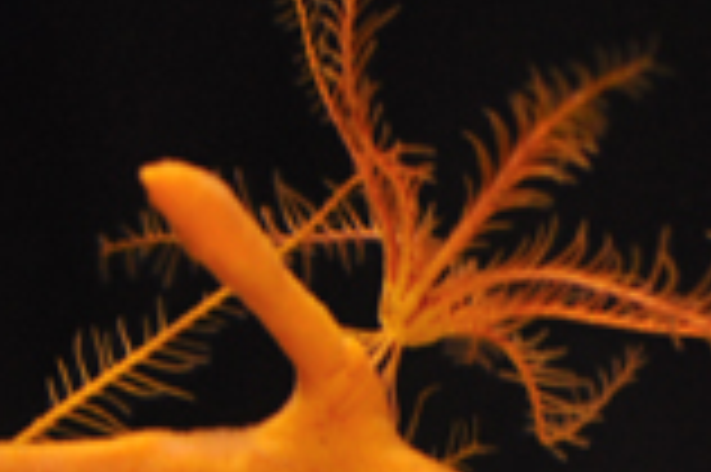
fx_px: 10656
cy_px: -56
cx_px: 711
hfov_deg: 3.8
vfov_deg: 2.5
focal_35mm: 540
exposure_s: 1/50
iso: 400
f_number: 2.8
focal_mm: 85
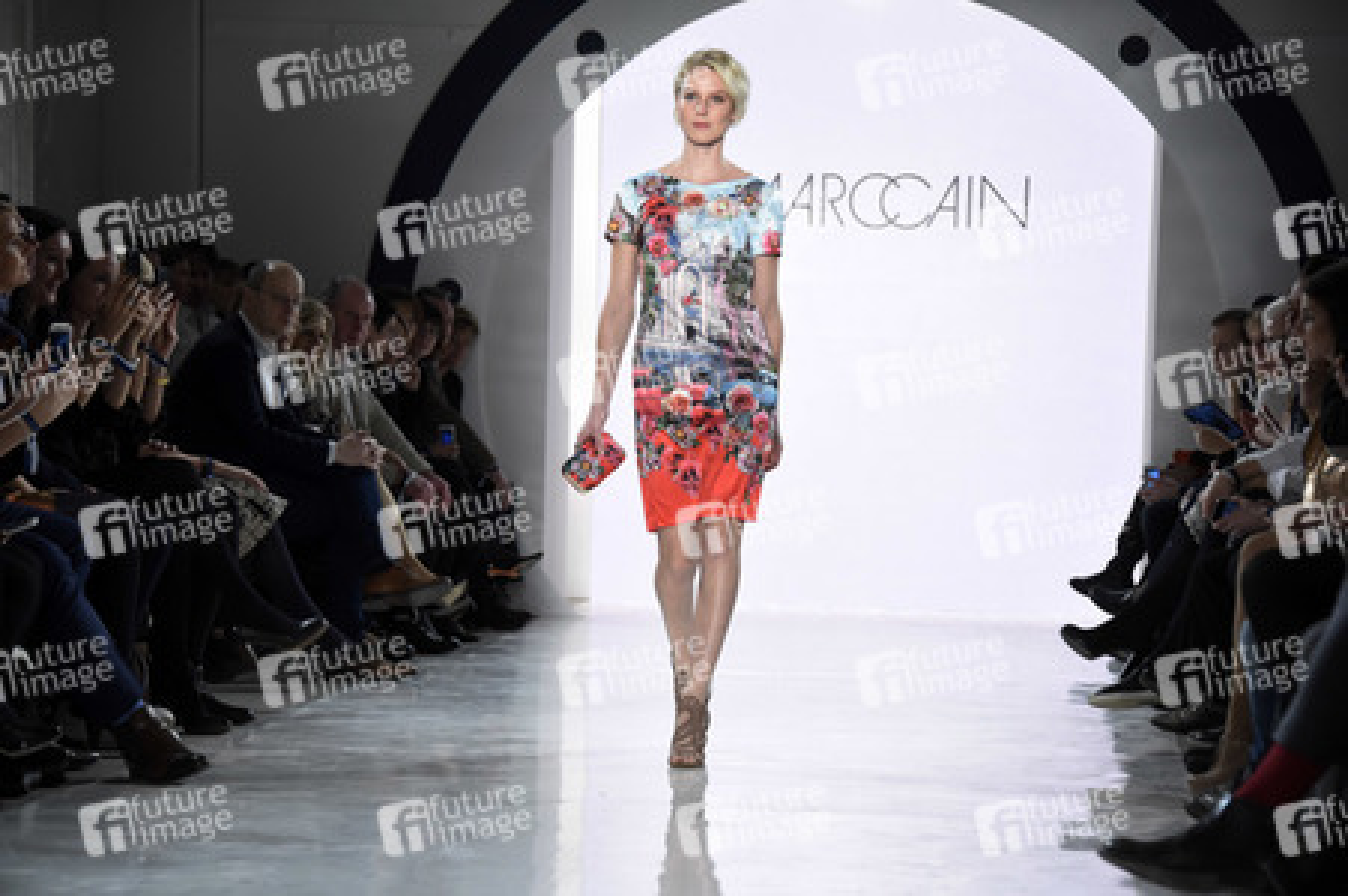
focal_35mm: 135
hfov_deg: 15.2
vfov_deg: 10.1
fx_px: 5051
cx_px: 674
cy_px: 448
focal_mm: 135
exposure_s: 1/320
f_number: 5.6
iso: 4000
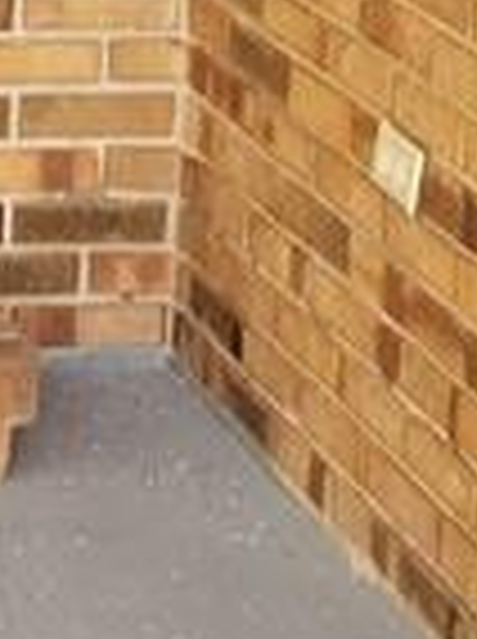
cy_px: 90
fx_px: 3465
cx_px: -549
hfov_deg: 7.5
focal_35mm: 188
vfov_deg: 10.5
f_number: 1.7
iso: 50
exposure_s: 1/132
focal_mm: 4.25
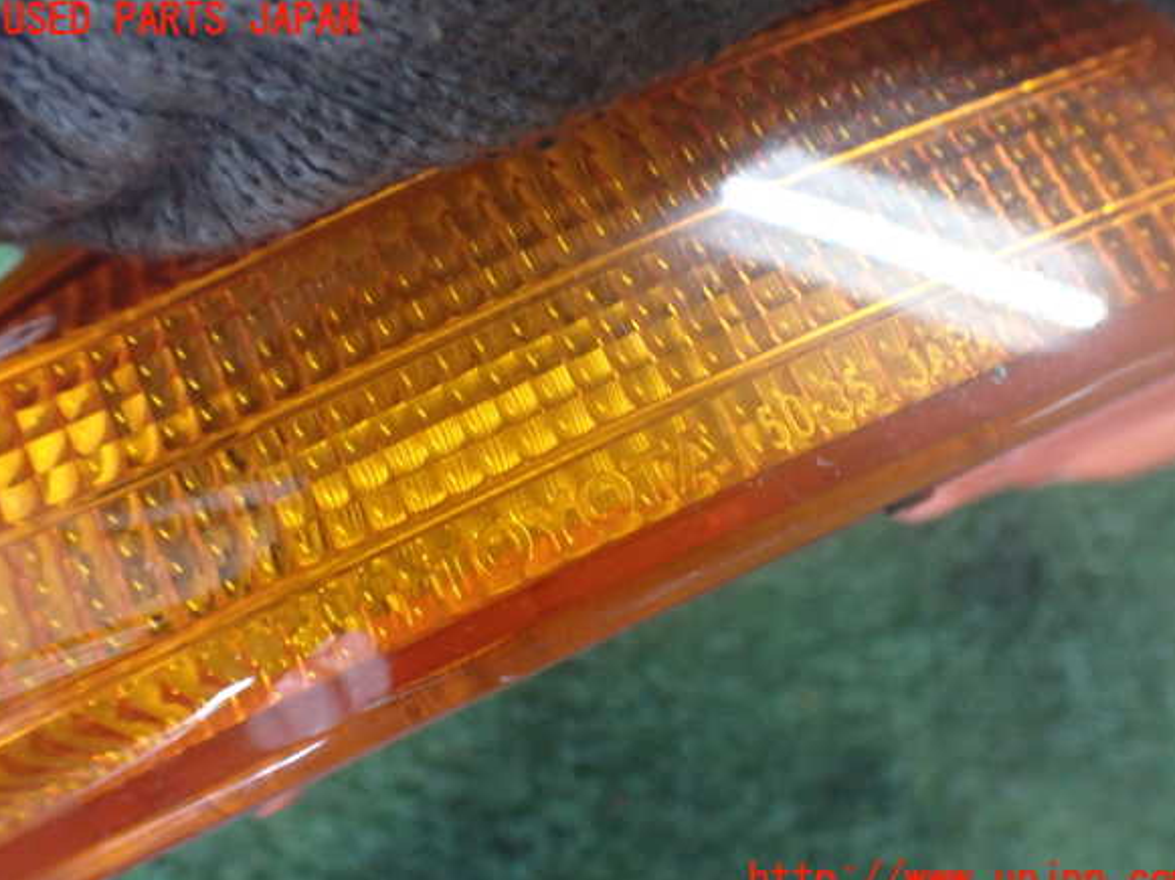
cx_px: 599
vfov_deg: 45.4
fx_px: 1052
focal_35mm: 31
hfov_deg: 58.4
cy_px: 451
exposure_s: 1/80
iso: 800
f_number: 2.3
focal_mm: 5.4
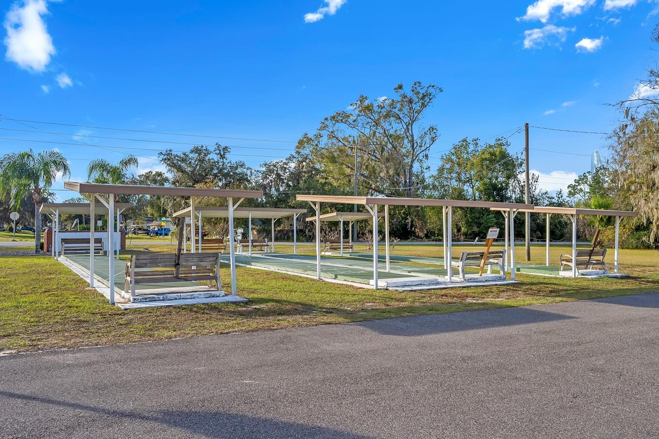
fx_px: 494
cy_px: 221
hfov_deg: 67.4
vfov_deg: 47.9
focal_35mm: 27
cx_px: 333
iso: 125
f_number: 7.1
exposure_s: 1/250
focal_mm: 23
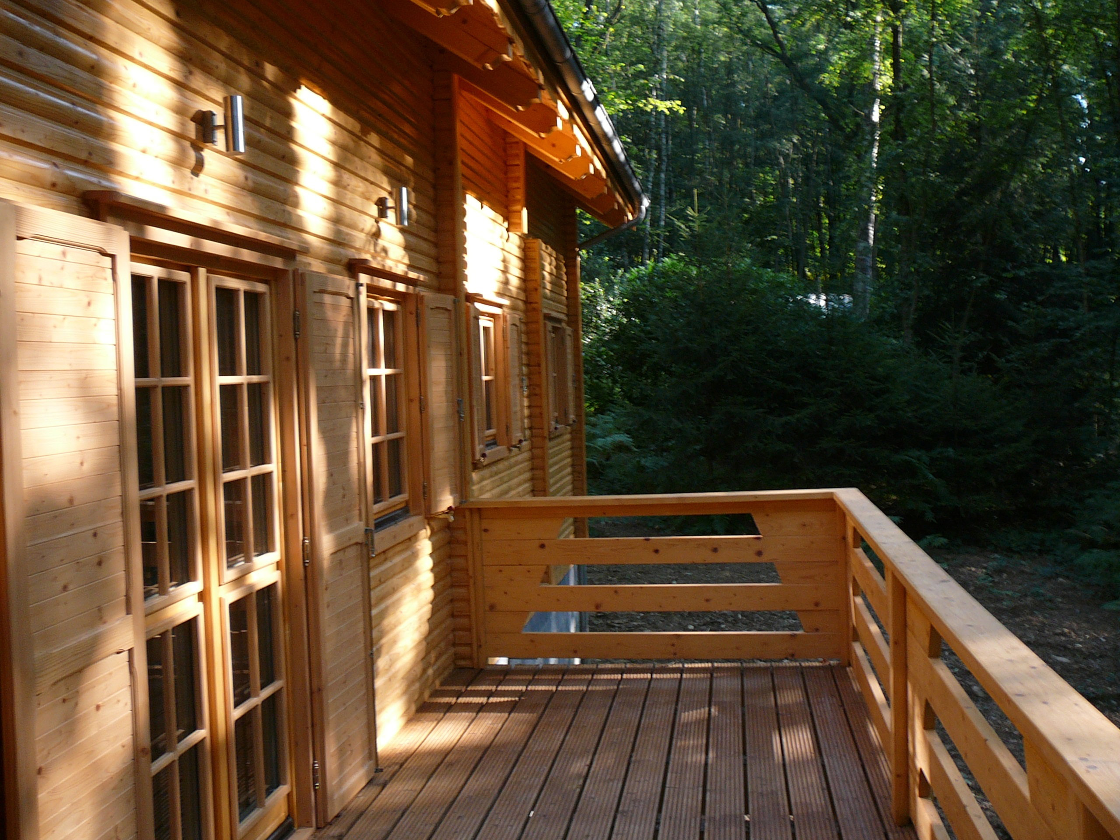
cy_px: 420
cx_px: 560
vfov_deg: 40.7
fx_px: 1132
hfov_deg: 52.6
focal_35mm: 35
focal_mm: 5.2
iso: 80
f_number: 2.8
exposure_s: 1/80
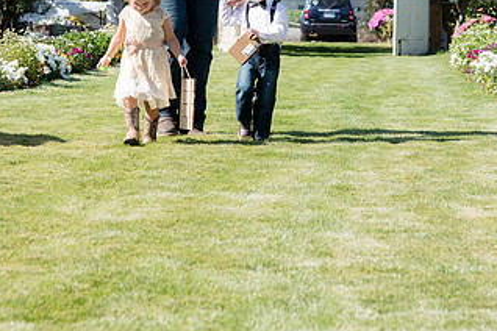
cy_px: 48
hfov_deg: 13.2
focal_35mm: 155
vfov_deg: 8.8
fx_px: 2140
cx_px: 214
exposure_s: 1/320
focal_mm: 85
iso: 160
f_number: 6.3
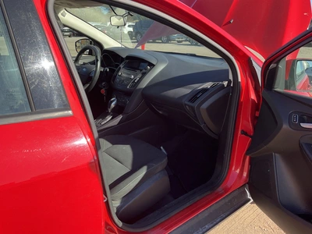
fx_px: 261
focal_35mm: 29
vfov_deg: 48.2
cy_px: 117
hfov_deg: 61.7
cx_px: 156
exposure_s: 1/439
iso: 25
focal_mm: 3
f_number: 1.8
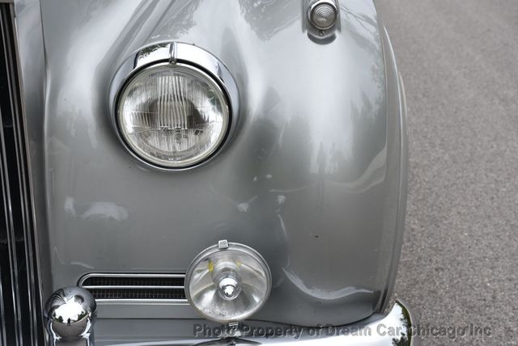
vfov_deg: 21.6
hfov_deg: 31.9
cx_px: 259
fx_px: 907
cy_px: 173
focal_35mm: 63
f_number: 8
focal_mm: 42
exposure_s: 1/320
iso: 800
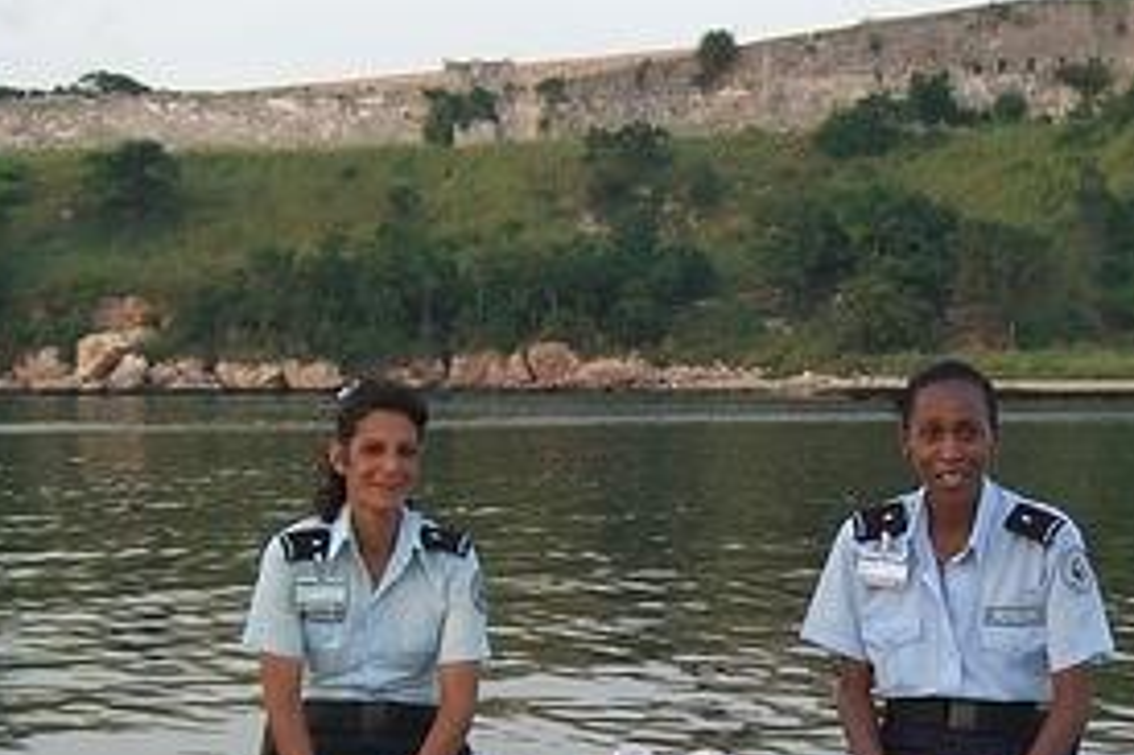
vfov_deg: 14.7
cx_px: 738
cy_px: 685
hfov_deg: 22.1
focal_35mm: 92
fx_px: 2896
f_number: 2.8
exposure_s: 1/125
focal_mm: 7.9
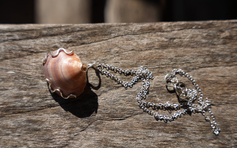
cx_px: 119
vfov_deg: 18.1
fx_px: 465
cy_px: 80
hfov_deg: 28.6
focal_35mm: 72
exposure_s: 1/640
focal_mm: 70
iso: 100
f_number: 4.5
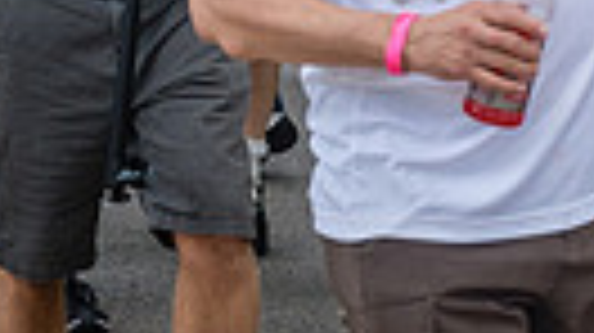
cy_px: -292
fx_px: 5146
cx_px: 994
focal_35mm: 327
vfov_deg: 3.7
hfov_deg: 6.5
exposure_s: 1/250
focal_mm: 71
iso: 1250
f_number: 4.5
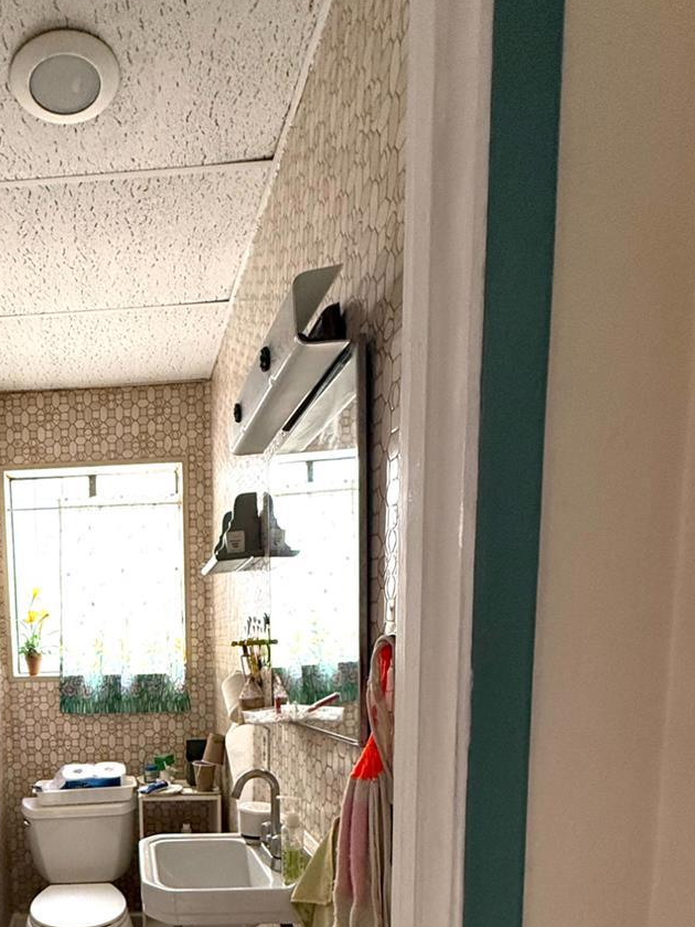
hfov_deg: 49.4
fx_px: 669
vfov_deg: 63.4
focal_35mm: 25
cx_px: 80
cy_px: 742
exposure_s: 1/99
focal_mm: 2.22
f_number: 2.2
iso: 200
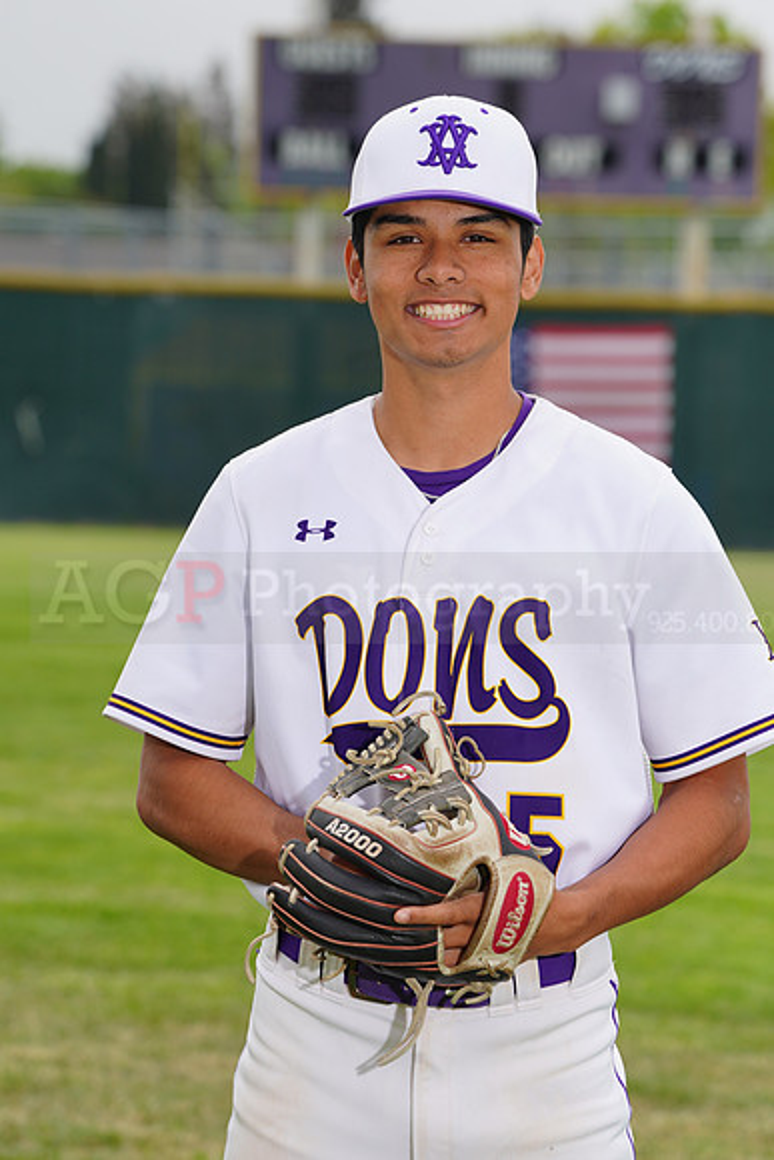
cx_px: 387
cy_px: 580
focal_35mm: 224
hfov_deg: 6.1
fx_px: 7219
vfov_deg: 9.2
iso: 160
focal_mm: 224
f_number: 9
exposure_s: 1/250
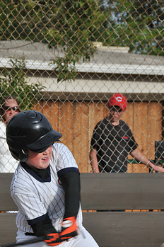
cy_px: 201
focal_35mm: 279
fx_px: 1910
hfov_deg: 4.9
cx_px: 51
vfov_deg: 7.4
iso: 200
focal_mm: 112
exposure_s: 1/250
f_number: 11
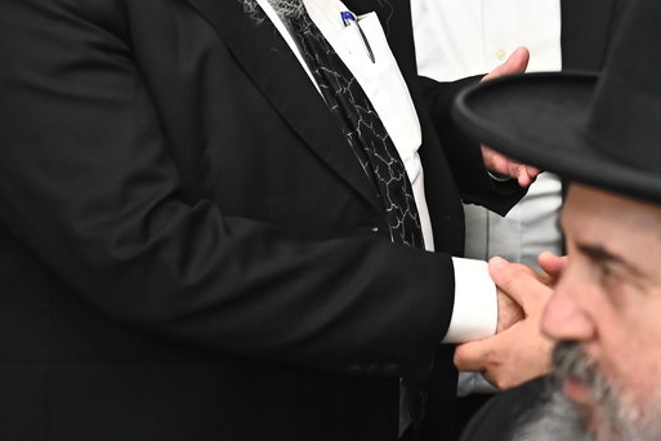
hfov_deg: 15.5
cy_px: -149
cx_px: 579
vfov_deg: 10.2
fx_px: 2405
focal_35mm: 131
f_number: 2.8
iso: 3200
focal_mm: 48
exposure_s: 1/200
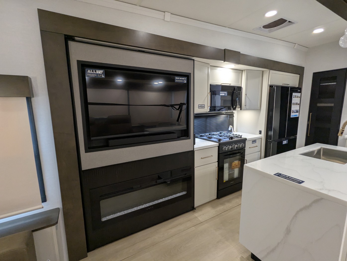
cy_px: 130
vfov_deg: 78.2
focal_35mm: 16
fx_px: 161
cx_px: 174
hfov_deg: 94.4
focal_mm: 2.35
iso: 188
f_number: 2.2
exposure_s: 1/47.4
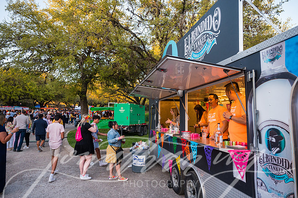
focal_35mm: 24
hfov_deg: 73.8
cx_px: 149
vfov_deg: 53.1
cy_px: 99
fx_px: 199
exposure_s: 1/800
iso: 1600
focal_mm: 24
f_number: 4
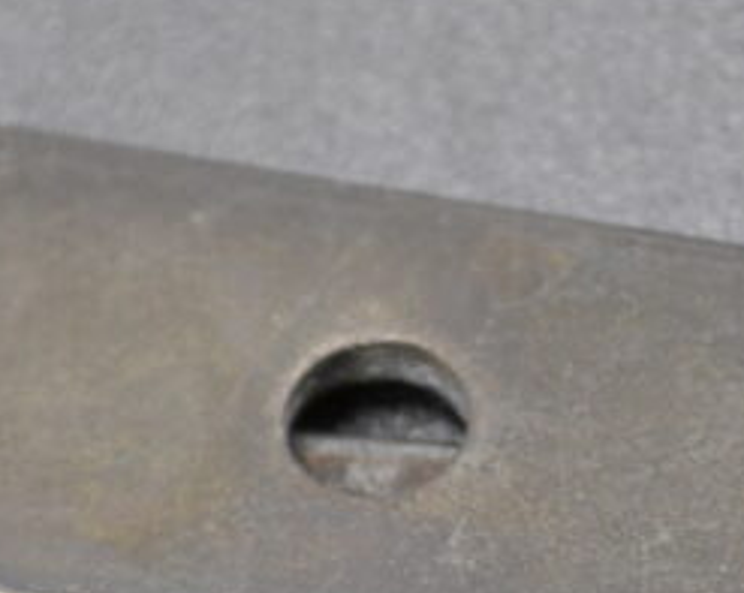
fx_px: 6928
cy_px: 584
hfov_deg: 6.1
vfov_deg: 4.9
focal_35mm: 315
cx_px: 428
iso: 400
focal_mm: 46
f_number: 5.3
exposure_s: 1/30
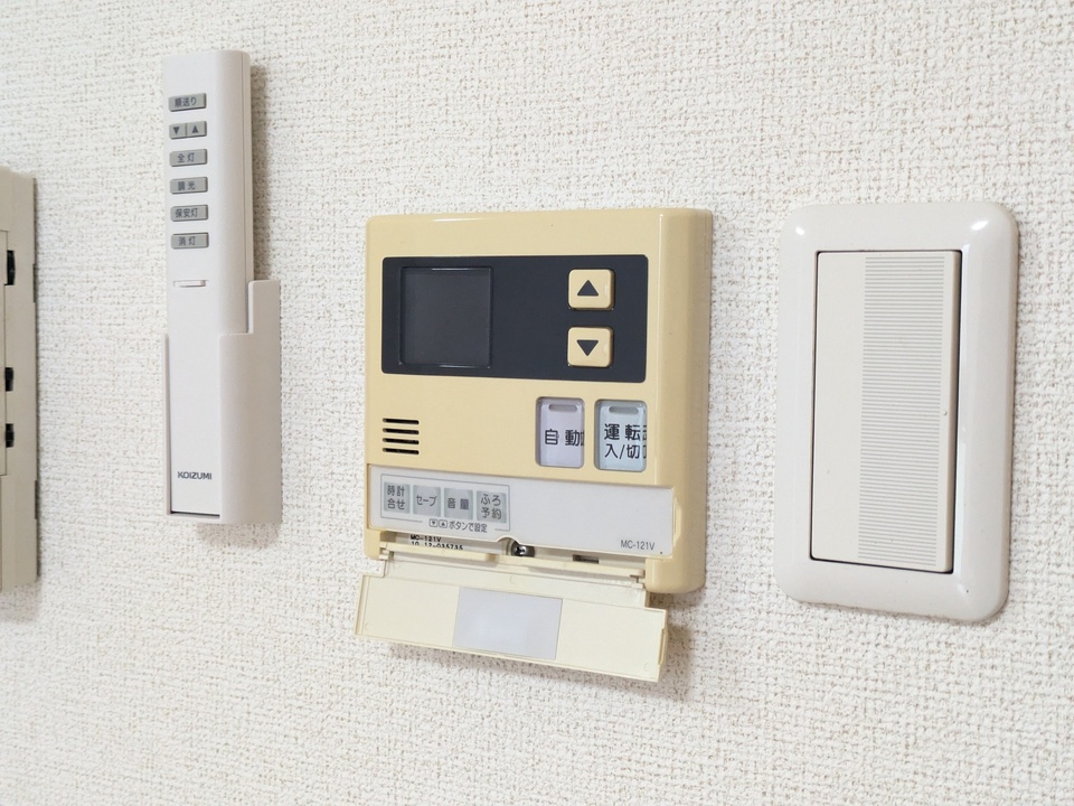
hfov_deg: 37.5
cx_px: 537
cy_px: 403
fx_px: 1582
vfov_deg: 28.6
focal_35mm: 51
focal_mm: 5.43
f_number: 1.89
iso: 558
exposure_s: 1/120
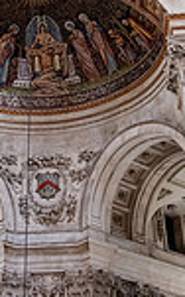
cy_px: -10
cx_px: 43
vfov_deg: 26.5
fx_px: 591
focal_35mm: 73
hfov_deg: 17.7
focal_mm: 16
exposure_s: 1/30
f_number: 2.8
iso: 1250
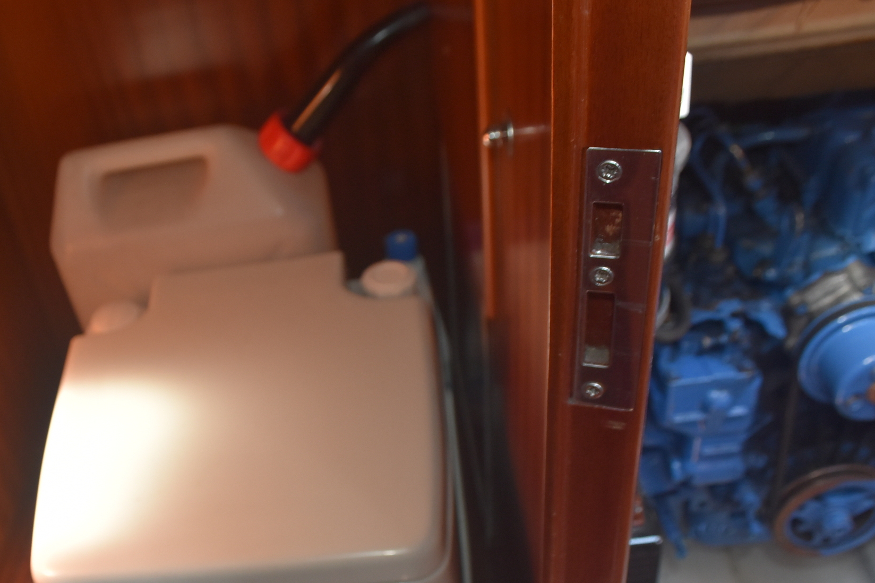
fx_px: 996
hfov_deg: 46.2
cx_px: 248
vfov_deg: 32.1
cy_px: 433
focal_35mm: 41
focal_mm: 18
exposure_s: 1/100
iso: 800
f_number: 5
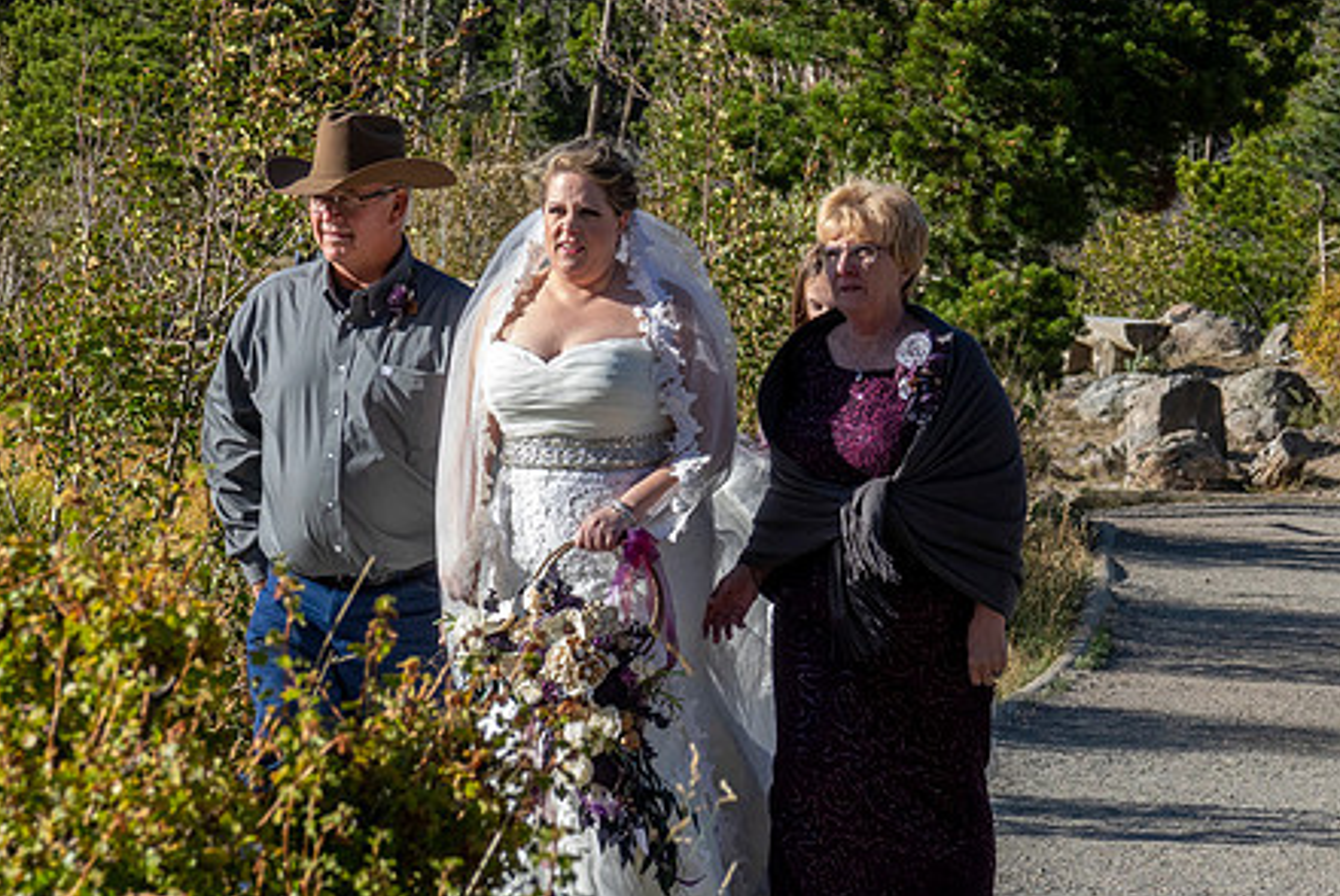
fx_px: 5252
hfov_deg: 14.5
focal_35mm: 141
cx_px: 594
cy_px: 526
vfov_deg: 9.7
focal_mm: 39.42
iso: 200
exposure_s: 1/1000
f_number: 4.5
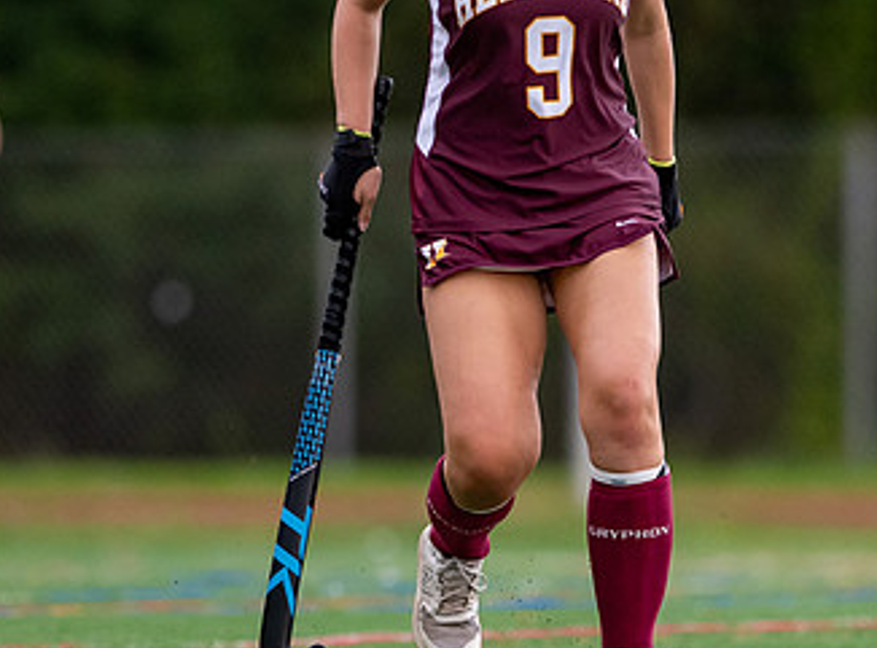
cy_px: 329
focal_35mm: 862
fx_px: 21727
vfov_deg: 1.7
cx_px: 386
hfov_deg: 2.3
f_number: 2.8
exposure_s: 1/1000
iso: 1250
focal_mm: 300
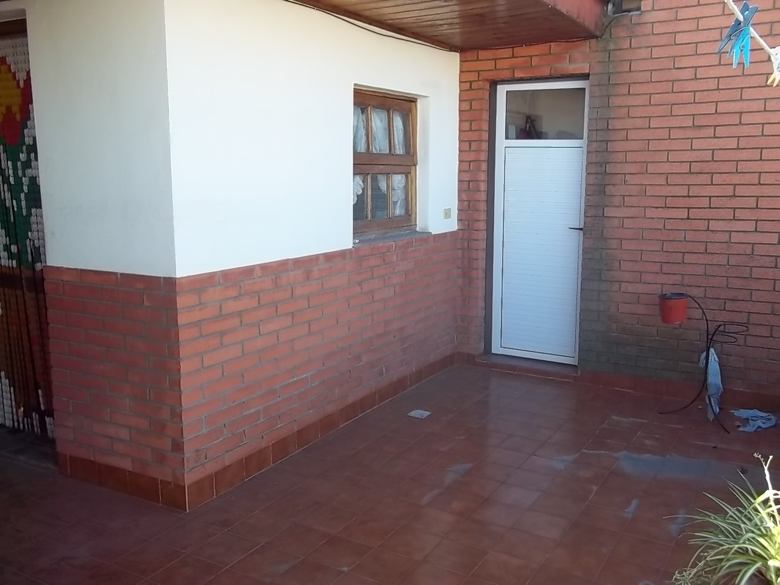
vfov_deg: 44.2
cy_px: 292
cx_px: 390
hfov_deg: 56.8
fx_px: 721
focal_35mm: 32
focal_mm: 5.7
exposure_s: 1/160
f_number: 2.9
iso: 80
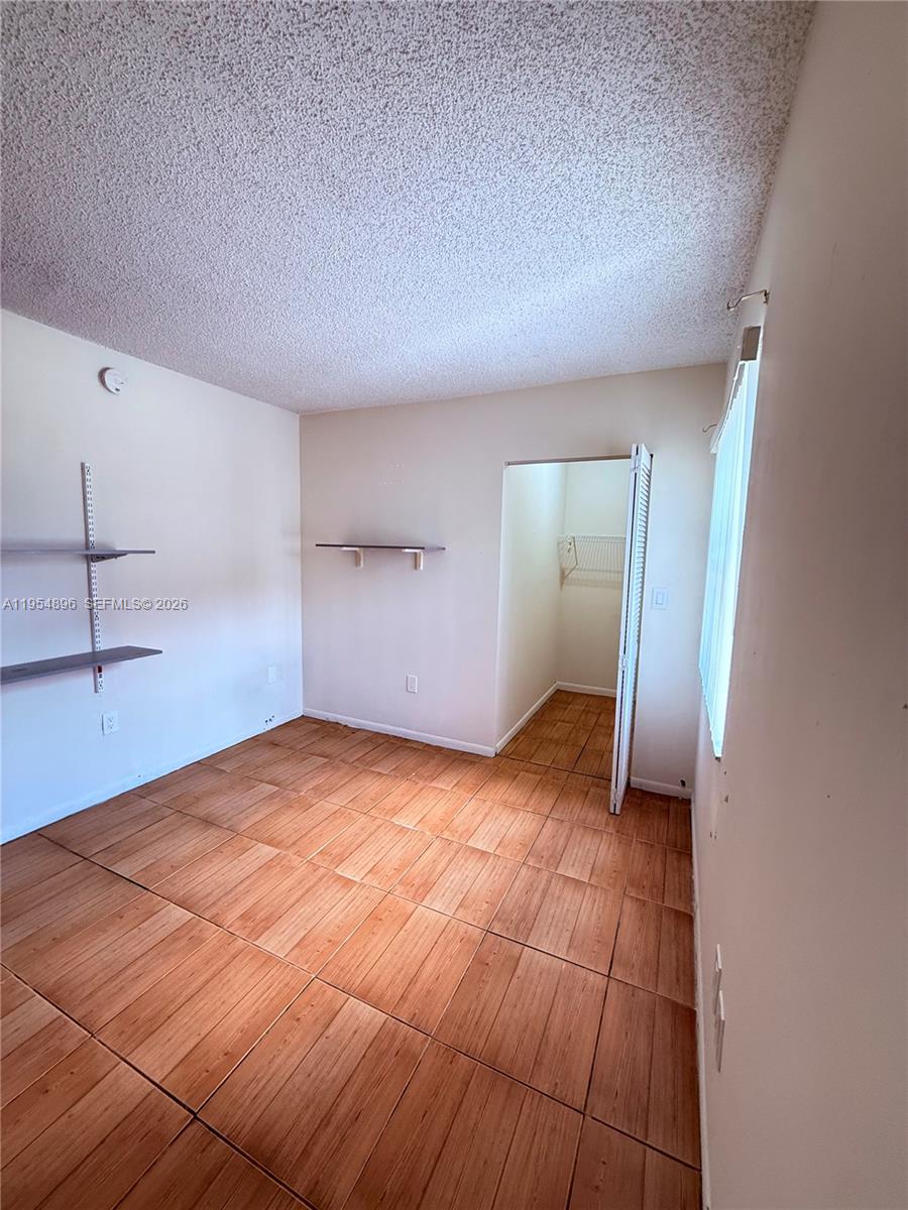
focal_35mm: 14
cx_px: 454
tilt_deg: -6.5
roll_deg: -1.8
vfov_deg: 102.1
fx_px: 490
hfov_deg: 85.7
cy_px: 605
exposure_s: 1/120
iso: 320
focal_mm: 2.22
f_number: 2.2
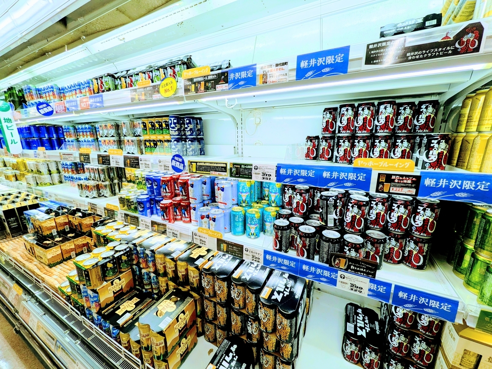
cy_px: 184
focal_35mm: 14
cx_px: 246
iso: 48
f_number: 2.2
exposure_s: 1/292
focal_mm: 1.83
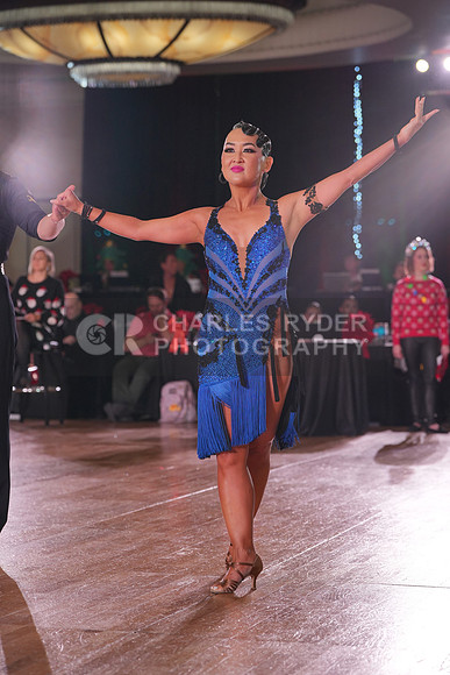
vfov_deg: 23.6
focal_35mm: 86
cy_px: 338
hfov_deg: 15.9
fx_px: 1611
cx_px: 225
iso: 1000
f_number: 4
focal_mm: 86
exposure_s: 1/400
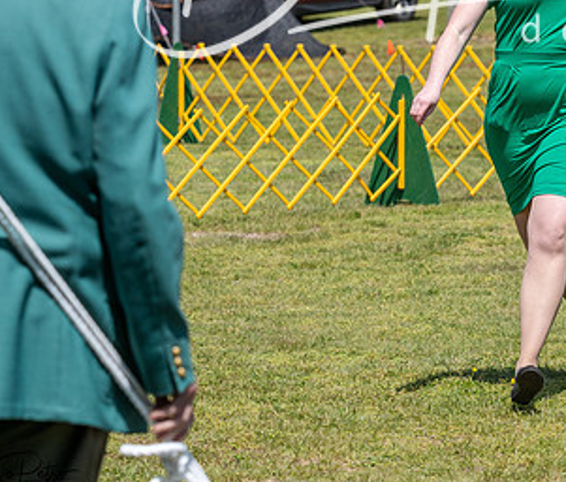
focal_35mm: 252
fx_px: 4327
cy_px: 163
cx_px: 646
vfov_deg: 6.4
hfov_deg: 7.4
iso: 500
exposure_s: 1/2000
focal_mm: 104
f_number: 5
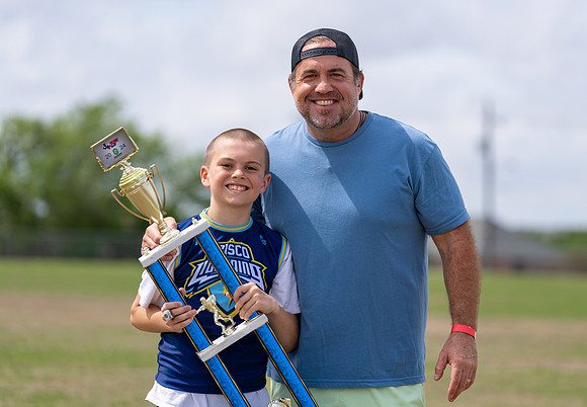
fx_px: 2437
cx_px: 326
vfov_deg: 9.5
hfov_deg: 13.7
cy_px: 188
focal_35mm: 148
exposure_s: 1/2000
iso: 100
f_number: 2.8
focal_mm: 132
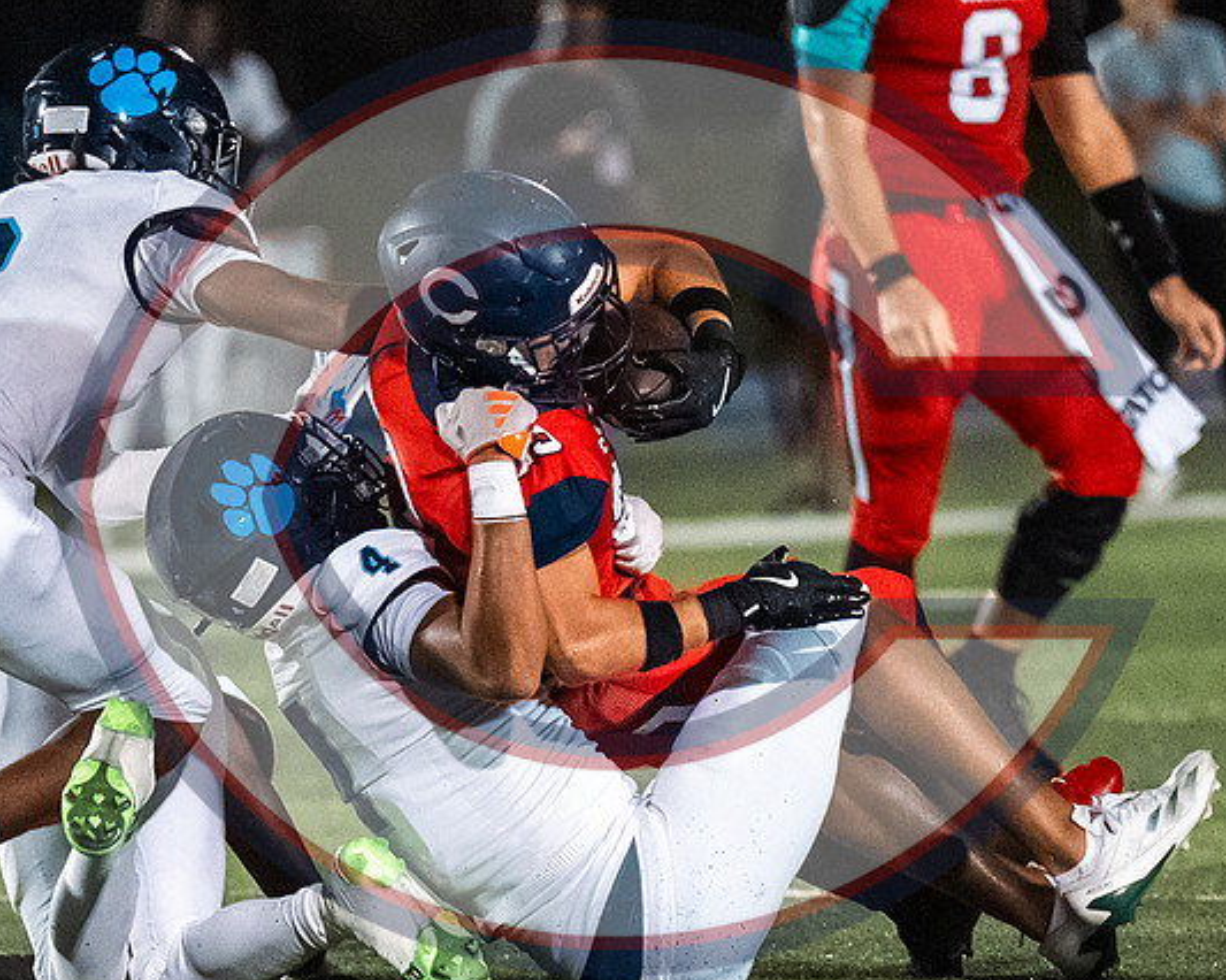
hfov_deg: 2.7
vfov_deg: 2.1
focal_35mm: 724
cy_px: 836
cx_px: 598
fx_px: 26261
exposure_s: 1/1600
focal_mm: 200
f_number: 2.8
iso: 9000
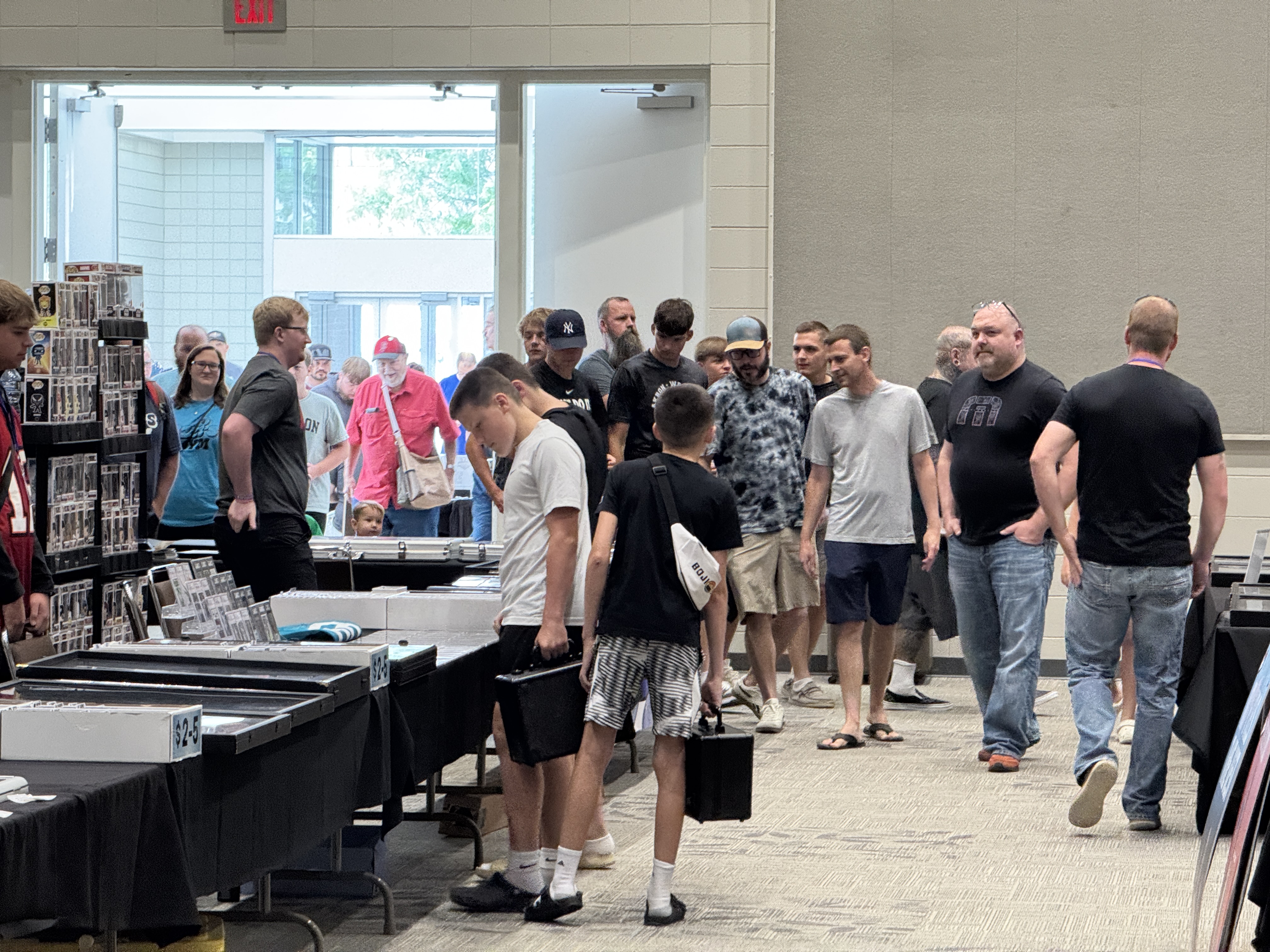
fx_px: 4403
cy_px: 476
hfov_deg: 16.4
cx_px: 635
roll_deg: -0.4
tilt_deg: -1.3
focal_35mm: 120
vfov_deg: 12.3
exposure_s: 1/60
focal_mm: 15.66
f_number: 2.8
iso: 400
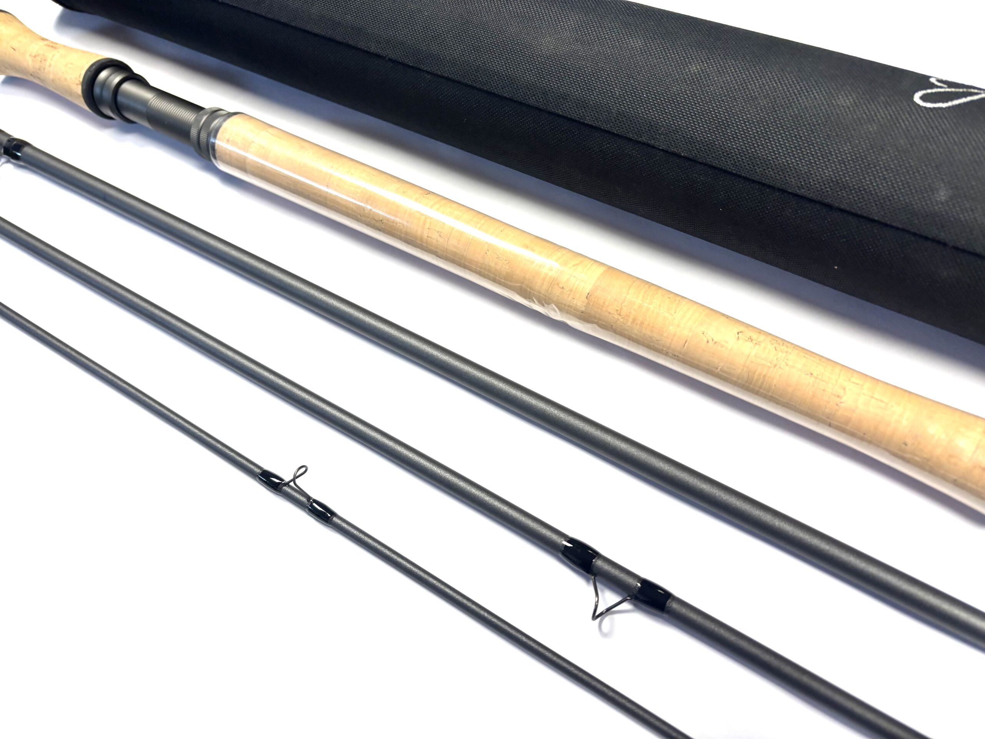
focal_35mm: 26
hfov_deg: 67.3
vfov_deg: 53.1
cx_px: 492
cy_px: 370
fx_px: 740
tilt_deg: -59.0
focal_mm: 5.96
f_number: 1.6
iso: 64
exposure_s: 1/100
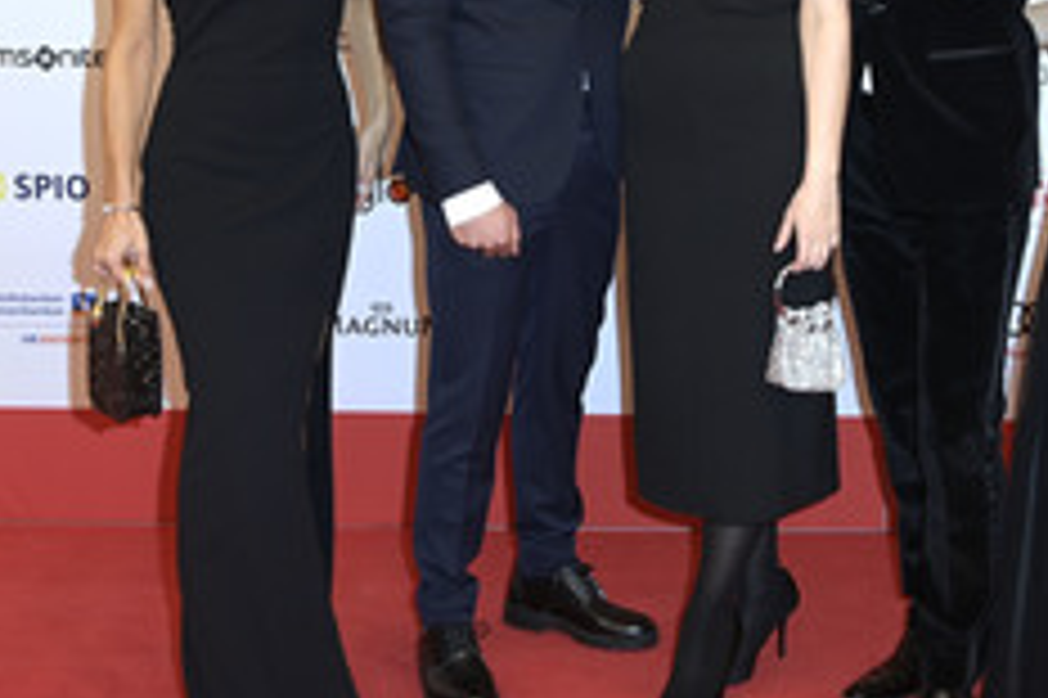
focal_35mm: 62
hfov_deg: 31.9
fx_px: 1804
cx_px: 758
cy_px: 189
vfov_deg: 21.7
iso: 400
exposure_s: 1/250
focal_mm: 32
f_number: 6.3
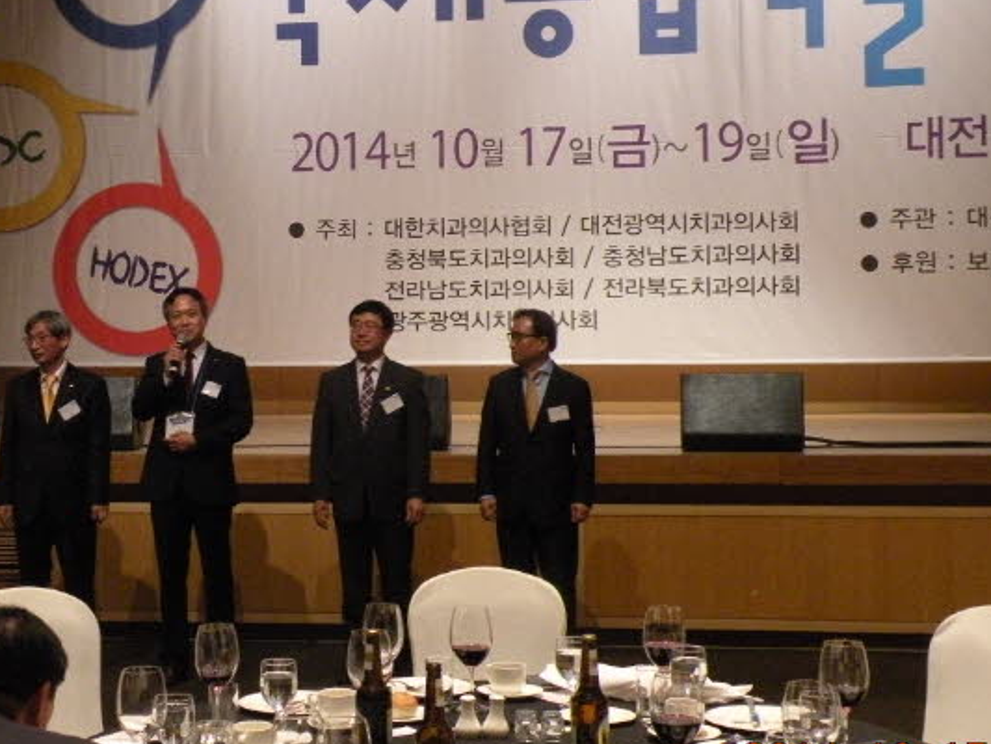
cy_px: 290
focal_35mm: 67
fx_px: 1919
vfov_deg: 21.9
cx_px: 290
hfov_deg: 28.7
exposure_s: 1/52
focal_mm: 7.4
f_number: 3.2
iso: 400
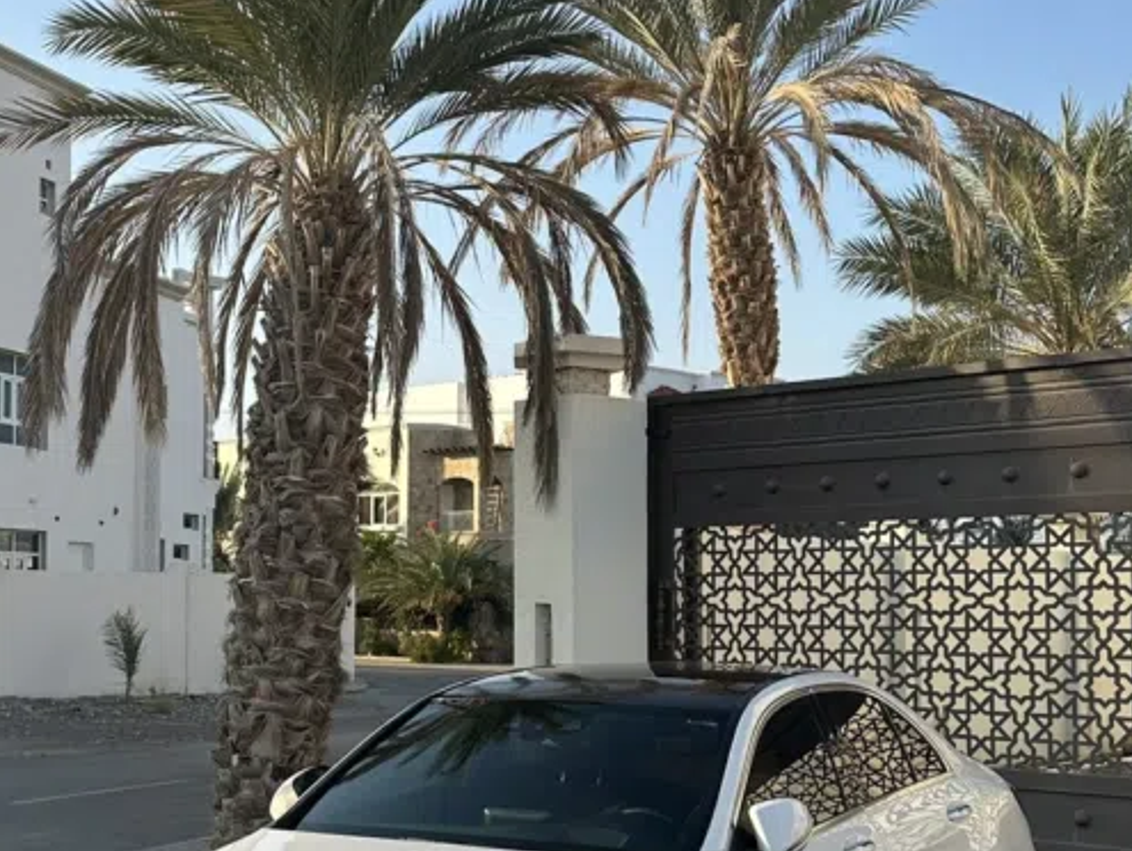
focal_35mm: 31
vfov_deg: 45.1
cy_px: 540
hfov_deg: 57.5
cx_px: 416
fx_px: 1014
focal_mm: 6.86
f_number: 1.78
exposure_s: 1/2353
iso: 80
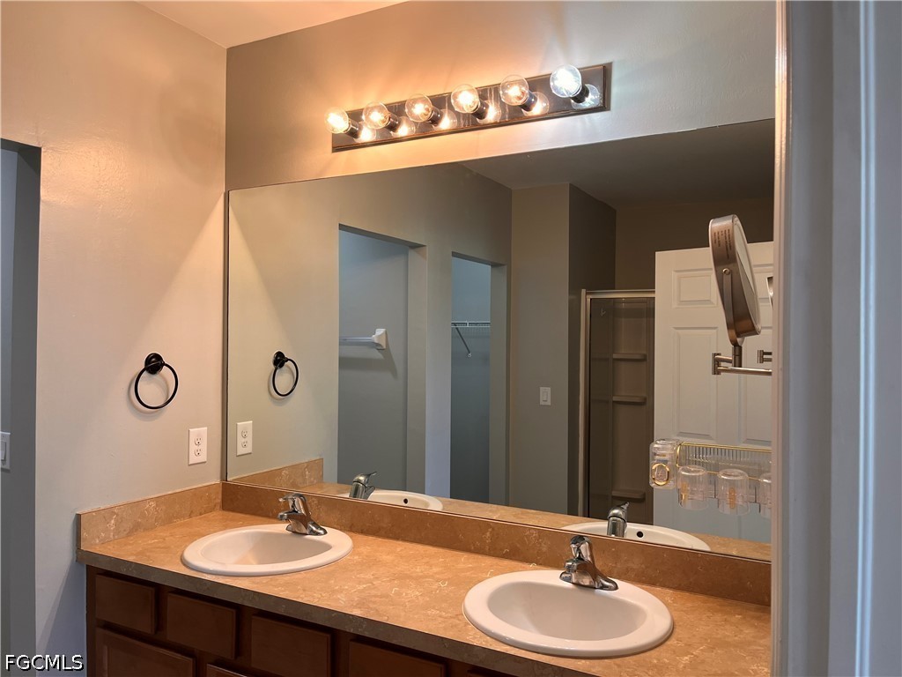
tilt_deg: +0.6
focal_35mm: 26
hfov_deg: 67.3
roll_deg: +0.4
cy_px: 338
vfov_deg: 53.1
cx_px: 451
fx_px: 677
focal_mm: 5.1
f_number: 1.6
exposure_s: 1/60
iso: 64
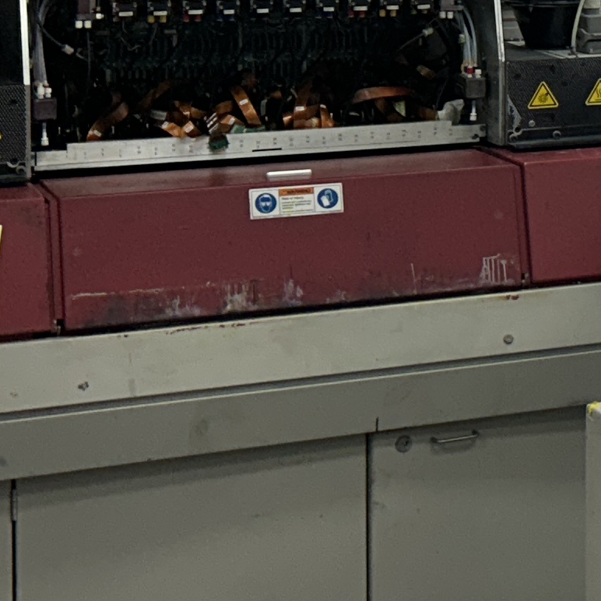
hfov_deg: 13.1
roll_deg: -0.4
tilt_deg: -4.1
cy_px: -100
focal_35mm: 120
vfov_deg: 14.1
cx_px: 1100
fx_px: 2357
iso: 50
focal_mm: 5.7
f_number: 1.5
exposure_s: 1/120
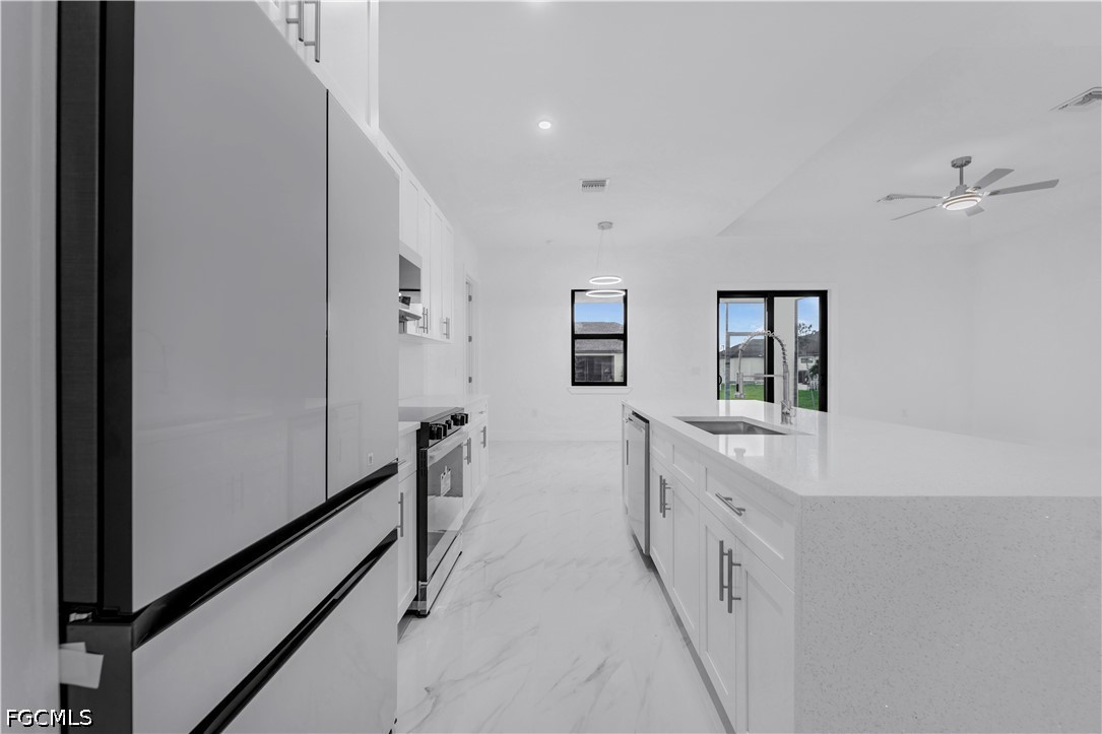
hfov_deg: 104.3
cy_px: 367
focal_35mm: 14
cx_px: 551
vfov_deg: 81.2
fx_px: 428
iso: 250
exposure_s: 1/6
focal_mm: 14
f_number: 8
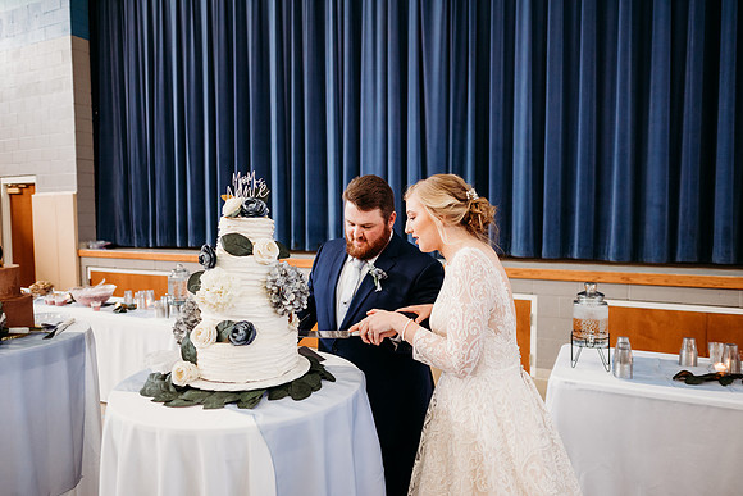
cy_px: 248
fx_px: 495
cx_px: 372
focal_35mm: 24
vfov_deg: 53.2
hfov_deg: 73.7
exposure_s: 1/125
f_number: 2
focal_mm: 24
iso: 1600
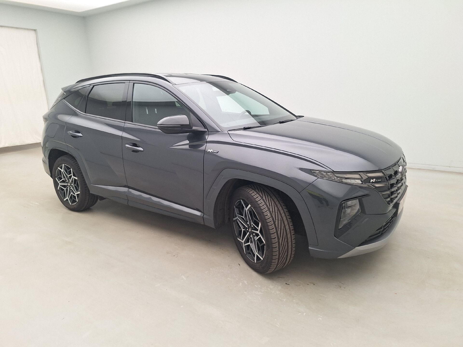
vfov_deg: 58.9
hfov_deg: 73.9
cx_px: 232
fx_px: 308
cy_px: 174
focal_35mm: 23
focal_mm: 5.54
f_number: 1.8
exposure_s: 1/100
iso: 64
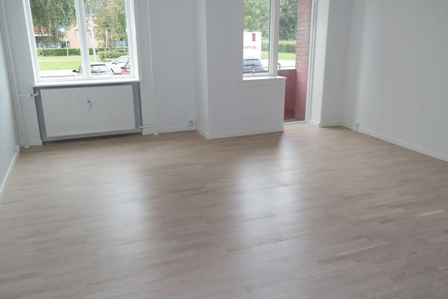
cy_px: 150
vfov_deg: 43.6
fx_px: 373
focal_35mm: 30
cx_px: 224
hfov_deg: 61.9
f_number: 4.5
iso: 200
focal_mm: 20
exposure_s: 1/50
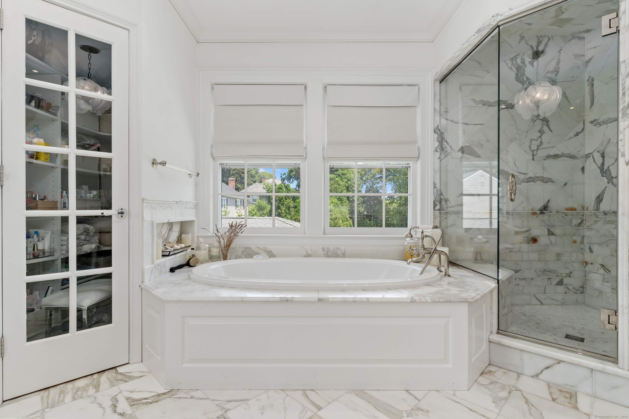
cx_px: 314
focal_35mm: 17
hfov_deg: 93.3
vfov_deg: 70.4
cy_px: 210
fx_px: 297
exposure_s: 1/20
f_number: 8
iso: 320
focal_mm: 17
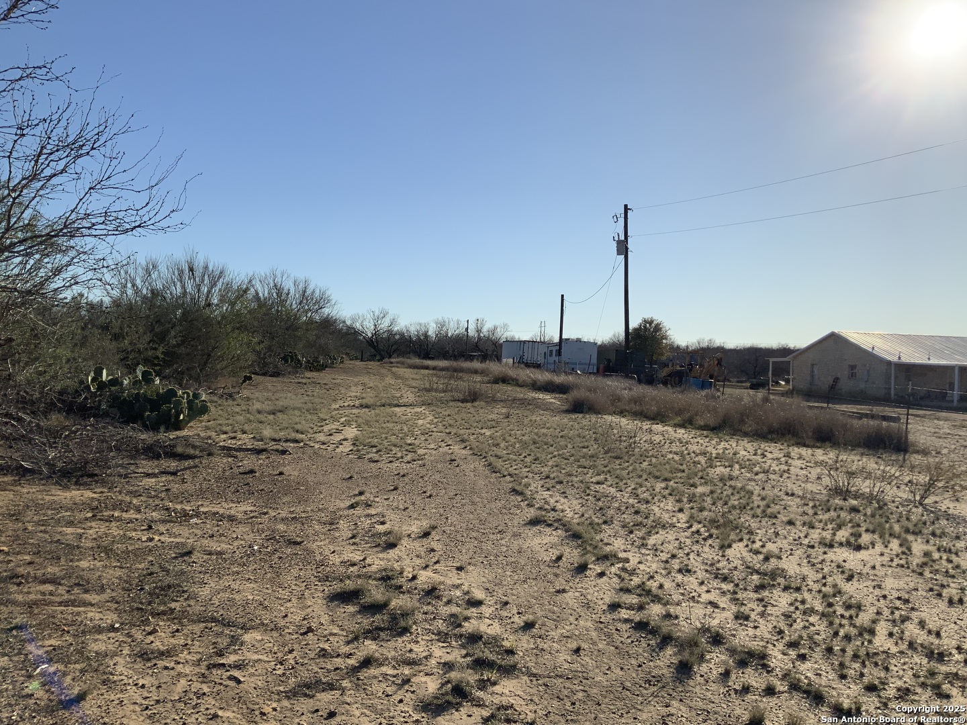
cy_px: 362
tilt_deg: +5.2
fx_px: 810
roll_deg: +0.7
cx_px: 484
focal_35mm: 29
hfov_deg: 61.7
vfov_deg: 48.2
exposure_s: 1/4405
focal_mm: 3
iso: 20
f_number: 1.8
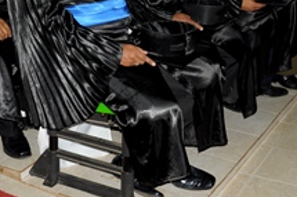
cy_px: 1
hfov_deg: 26.0
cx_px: 149
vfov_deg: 17.1
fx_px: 643
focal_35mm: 78
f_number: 4
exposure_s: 1/60
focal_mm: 25
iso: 200
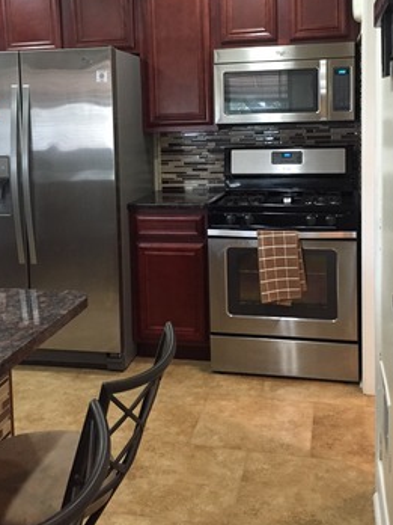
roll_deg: +1.1
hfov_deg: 35.9
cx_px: 181
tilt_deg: -5.0
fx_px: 606
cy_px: 172
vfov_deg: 46.0
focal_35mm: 40
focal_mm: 4.15
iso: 200
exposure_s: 1/30
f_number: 2.2
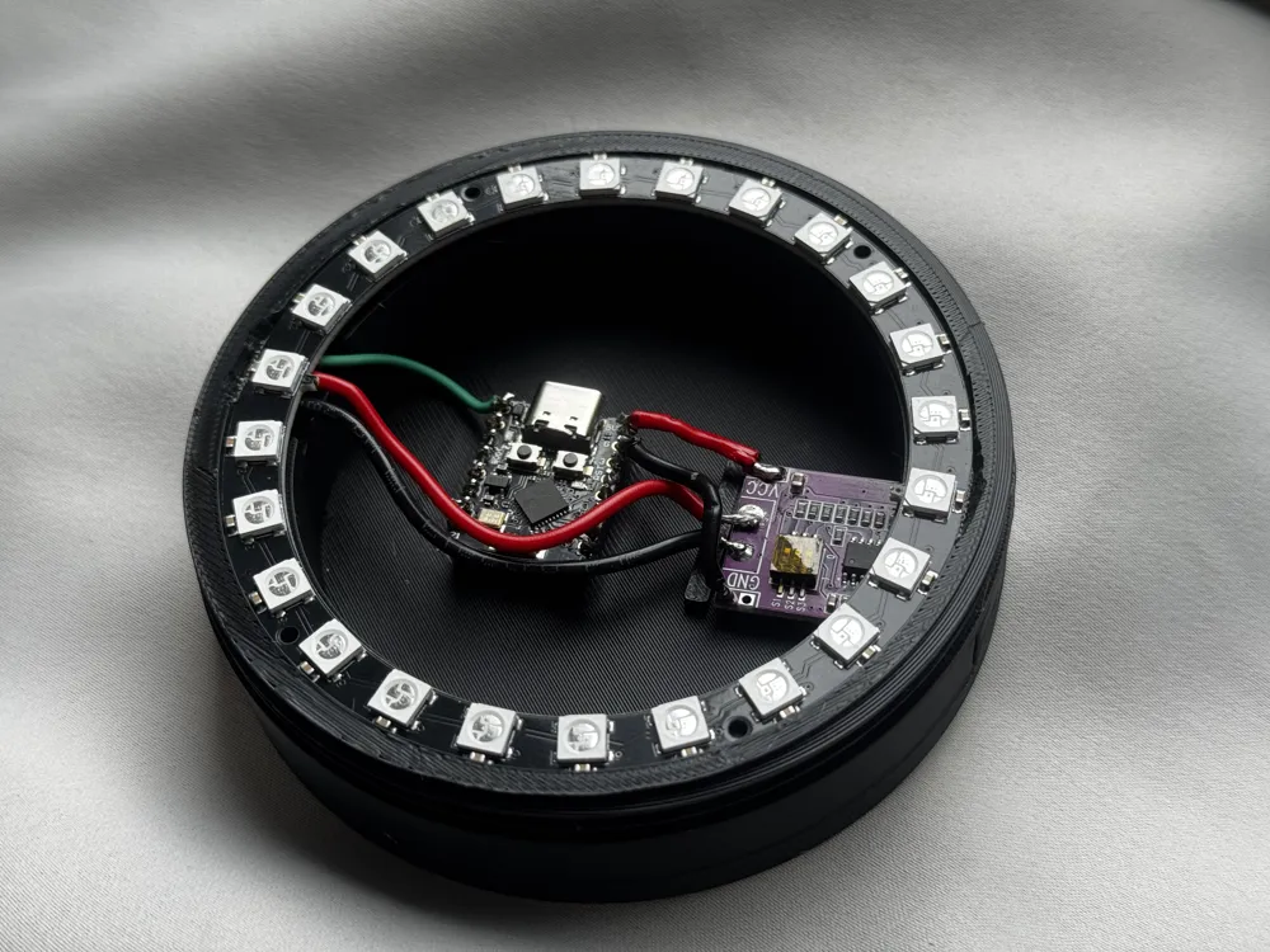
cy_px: 476
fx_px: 1761
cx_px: 635
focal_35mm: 48
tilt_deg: -52.1
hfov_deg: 39.7
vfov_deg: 30.3
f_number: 1.78
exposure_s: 1/102
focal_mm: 6.76
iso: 100
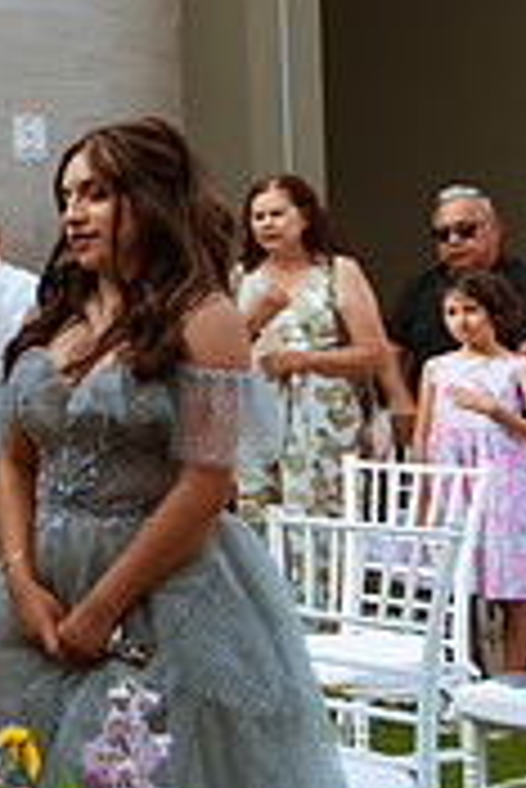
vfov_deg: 24.4
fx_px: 1815
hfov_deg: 13.4
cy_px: 322
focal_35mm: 83
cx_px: -616
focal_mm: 24
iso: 100
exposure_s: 1/1250
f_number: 2.8
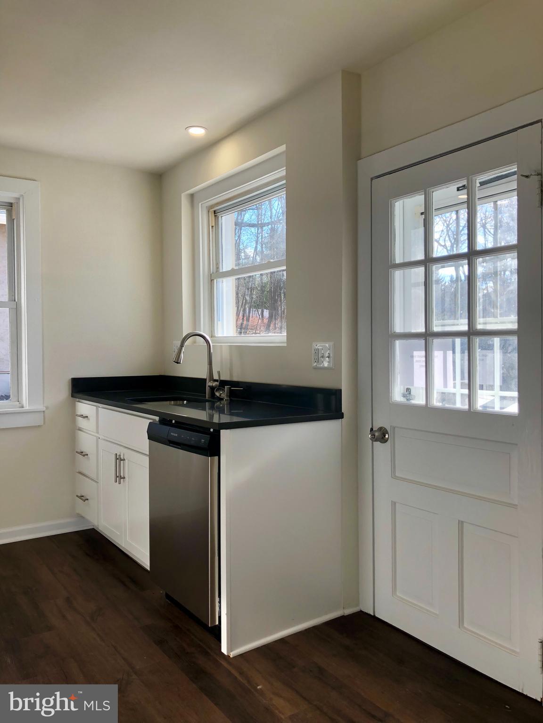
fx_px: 586
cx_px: 272
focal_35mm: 28
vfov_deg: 63.4
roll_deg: +0.5
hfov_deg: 49.7
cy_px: 362
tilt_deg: -0.7
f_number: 1.8
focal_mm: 3.99
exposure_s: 1/196
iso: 20
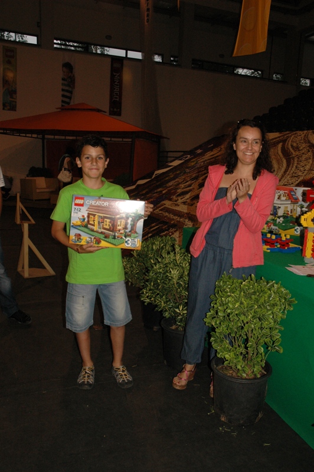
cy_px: 236
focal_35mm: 33
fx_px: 432
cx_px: 157
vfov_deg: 57.3
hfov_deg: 39.9
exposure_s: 1/250
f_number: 7.1
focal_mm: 22
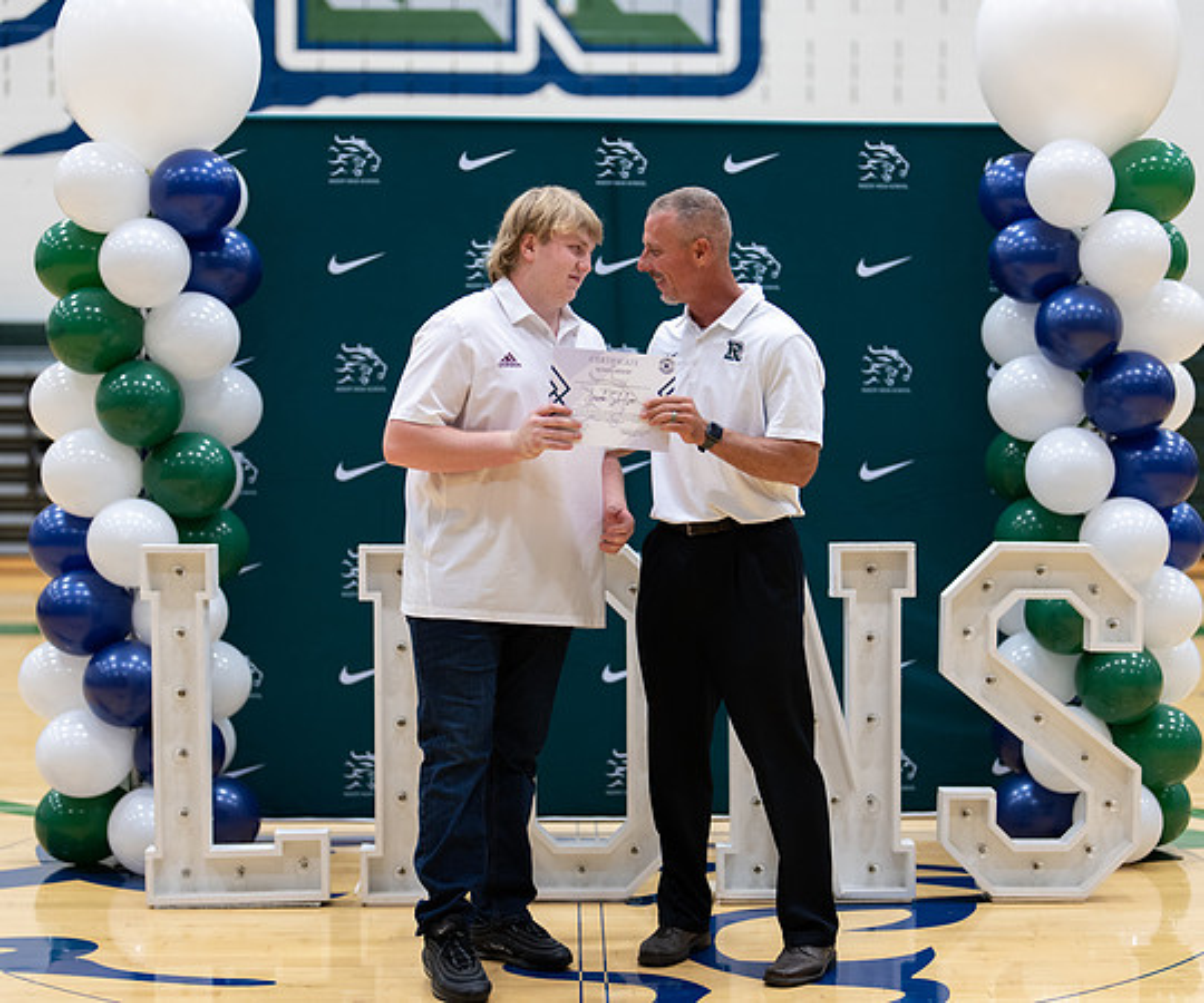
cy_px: 539
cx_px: 626
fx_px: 2349
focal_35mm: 65
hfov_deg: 28.8
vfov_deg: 24.1
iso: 400
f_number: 1.2
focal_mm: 50
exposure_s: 1/320
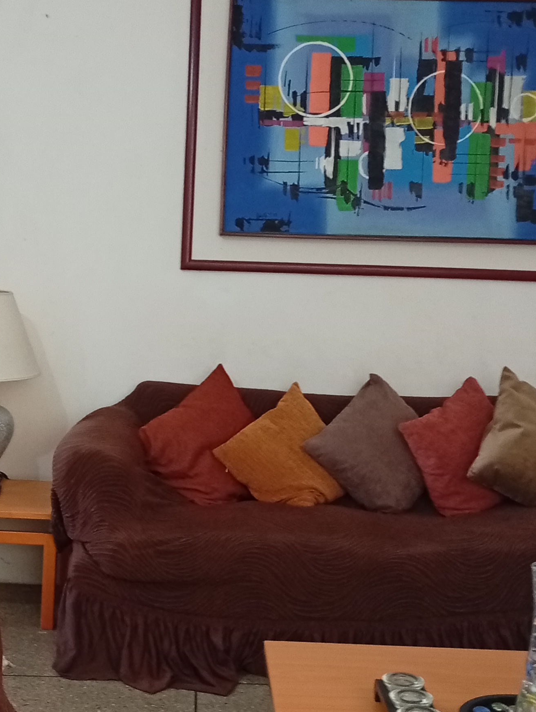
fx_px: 1297
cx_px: 170
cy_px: 400
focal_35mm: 63
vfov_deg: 30.7
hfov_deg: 23.2
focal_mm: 3.84
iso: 311
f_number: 1.8
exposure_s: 1/33.3
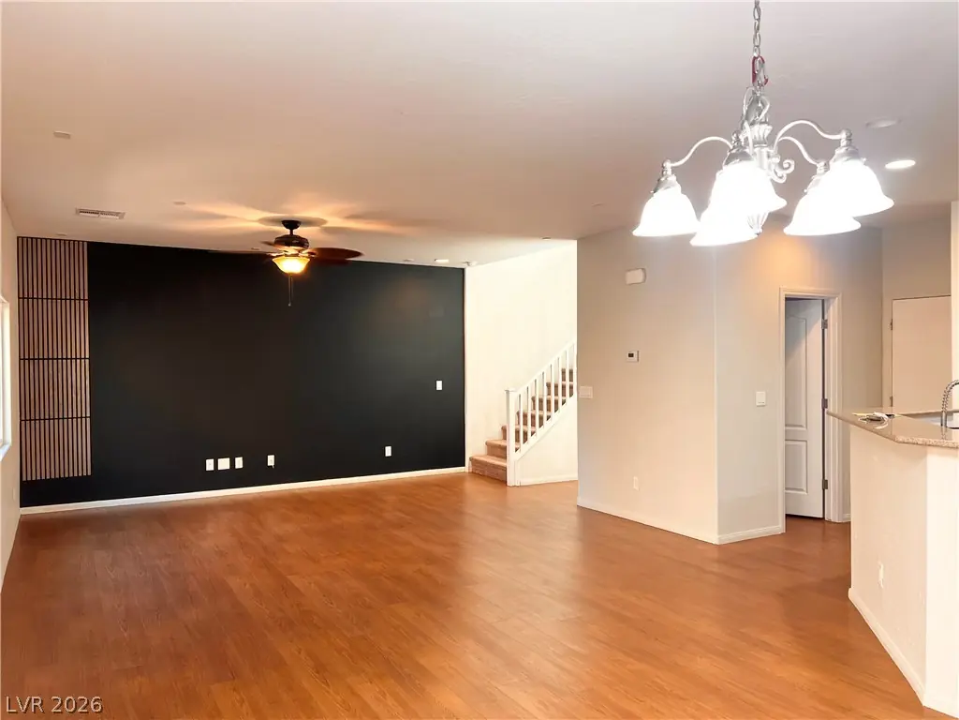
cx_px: 480
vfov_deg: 53.1
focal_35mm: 26
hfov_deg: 67.3
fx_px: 720
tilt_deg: -0.9
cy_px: 360
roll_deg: +0.3
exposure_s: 1/60
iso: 64
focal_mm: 5.7
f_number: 1.5
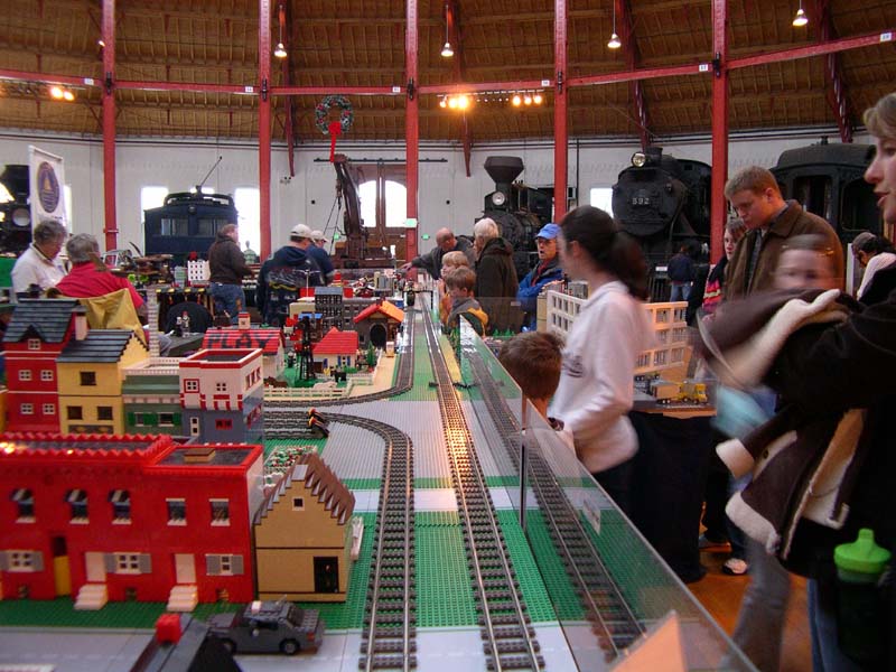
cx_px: 448
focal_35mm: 38
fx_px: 984
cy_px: 336
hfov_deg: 49.0
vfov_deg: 37.7
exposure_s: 1/12.1
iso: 400
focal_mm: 8
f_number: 2.8
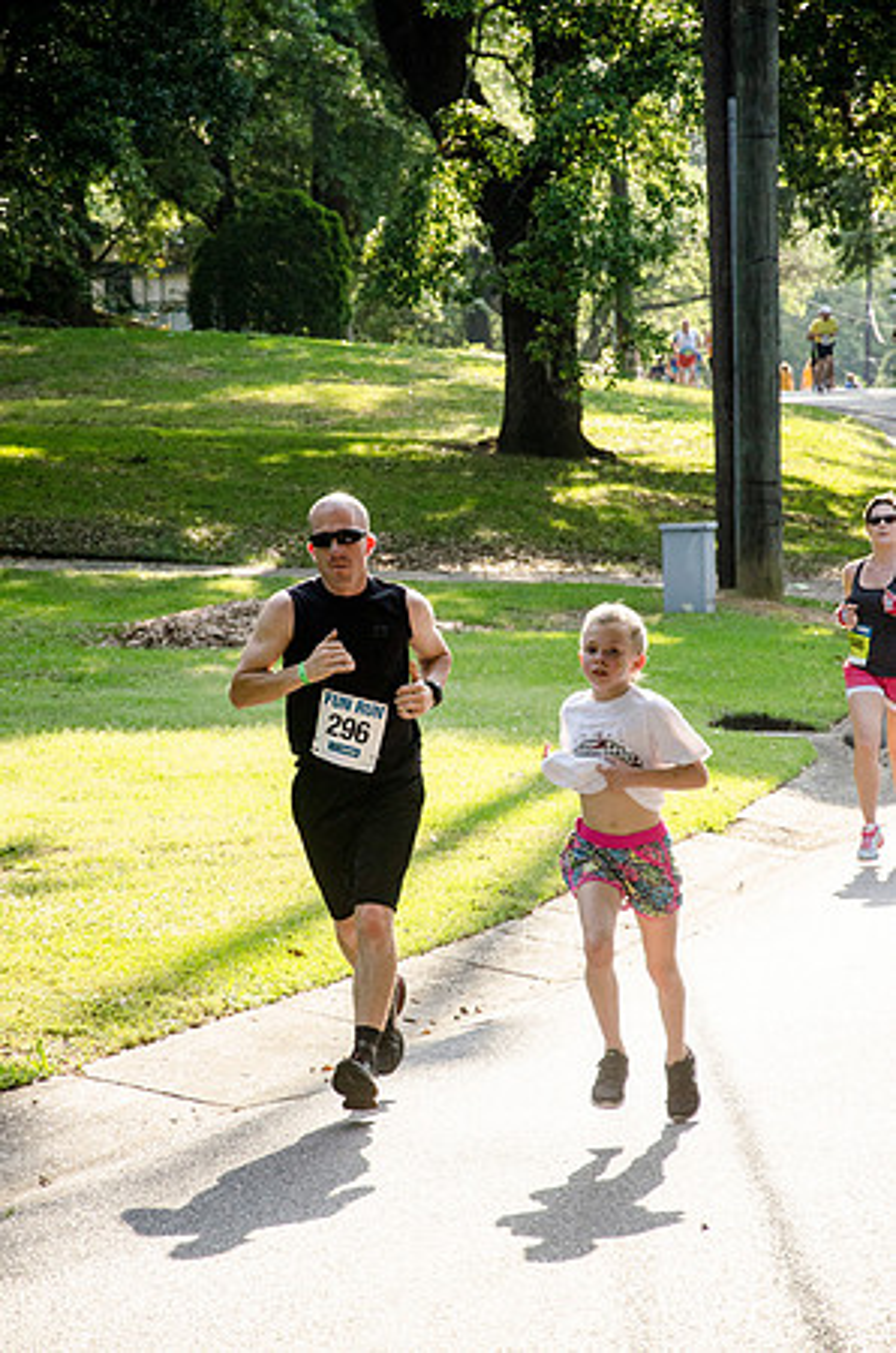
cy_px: 676
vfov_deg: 13.1
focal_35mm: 158
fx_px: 5907
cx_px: 448
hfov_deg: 8.7
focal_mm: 105
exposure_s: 1/1600
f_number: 5.6
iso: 800
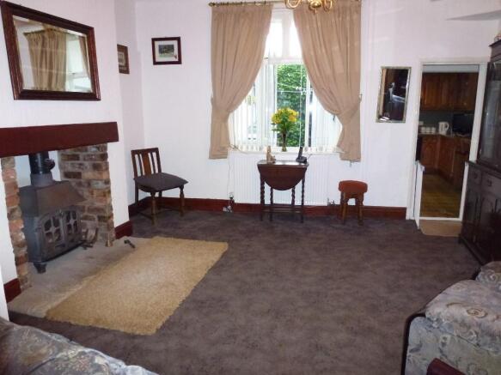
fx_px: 347
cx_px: 250
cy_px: 188
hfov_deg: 71.6
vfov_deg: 56.8
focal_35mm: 24
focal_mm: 4.3
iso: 640
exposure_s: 1/60
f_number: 3.3
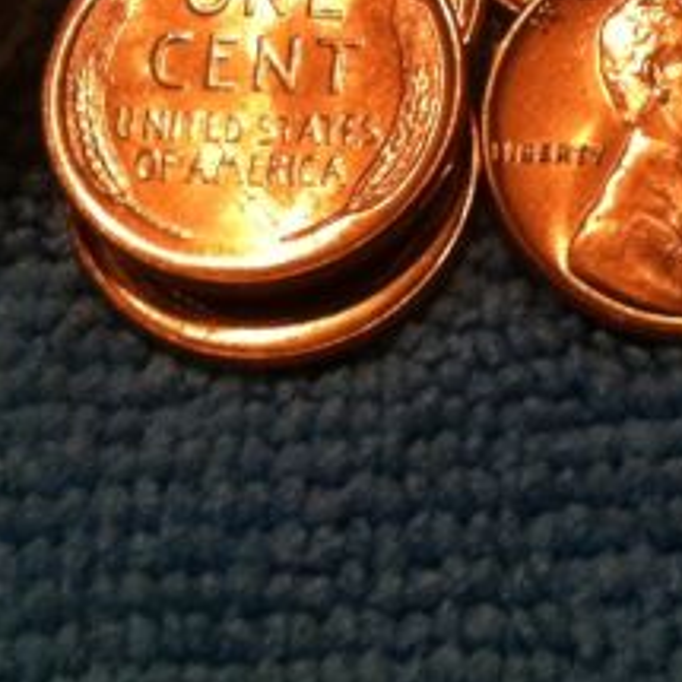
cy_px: 86
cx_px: 561
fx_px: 1917
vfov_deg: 19.8
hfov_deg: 19.9
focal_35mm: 86
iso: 500
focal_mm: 3.85
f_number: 2.8
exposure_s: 1/15
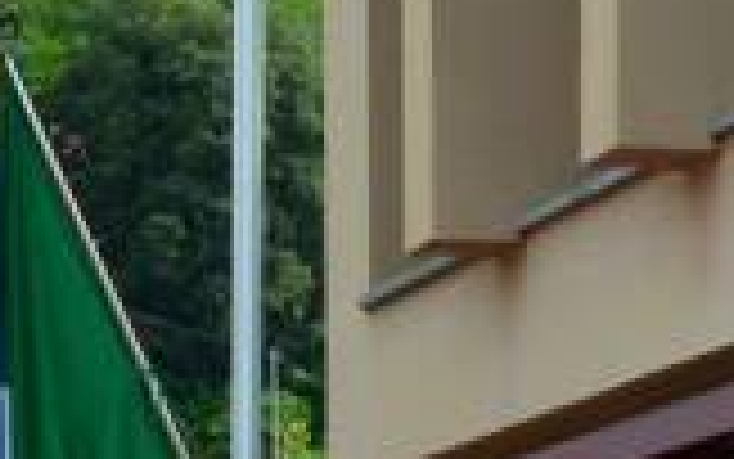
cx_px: 23
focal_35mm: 211
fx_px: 4222
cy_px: 1145
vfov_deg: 5.9
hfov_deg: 9.9
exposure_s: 1/100
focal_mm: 22
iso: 200
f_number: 11
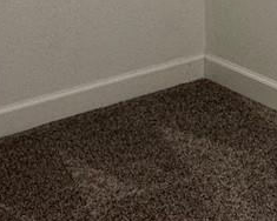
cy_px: -123
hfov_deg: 16.7
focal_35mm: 93
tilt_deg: -5.2
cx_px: 514
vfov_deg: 15.1
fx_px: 762
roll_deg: -1.0
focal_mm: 2.22
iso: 100
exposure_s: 1/120
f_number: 2.2
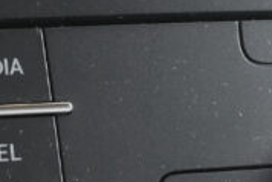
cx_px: 391
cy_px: 322
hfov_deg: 10.5
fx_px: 1437
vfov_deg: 7.1
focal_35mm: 190
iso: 2000
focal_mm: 22.1
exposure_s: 1/20
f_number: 9
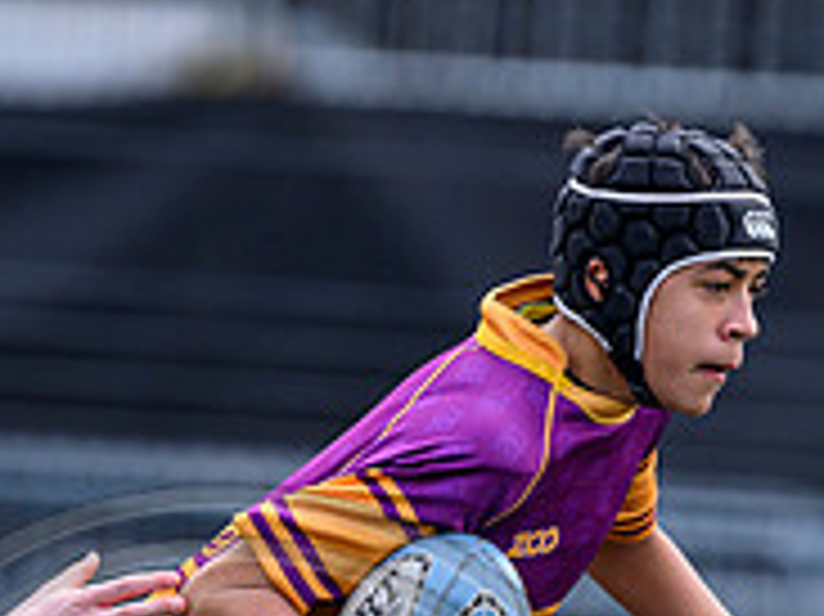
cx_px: 515
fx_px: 35564
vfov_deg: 1.0
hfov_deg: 1.3
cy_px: 1033
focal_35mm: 1495
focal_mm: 400
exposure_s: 1/1600
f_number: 3.5
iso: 500
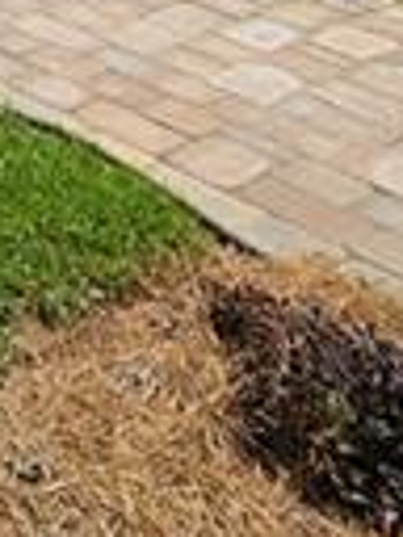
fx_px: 1211
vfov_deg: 15.2
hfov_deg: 12.3
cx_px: -701
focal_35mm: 78
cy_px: -730
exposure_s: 1/3309
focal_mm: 2.2
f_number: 2.2
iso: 50
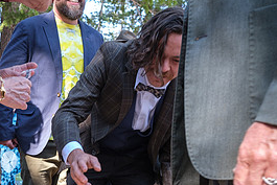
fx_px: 454
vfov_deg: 22.1
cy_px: 189
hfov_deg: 33.0
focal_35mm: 59
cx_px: 59
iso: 250
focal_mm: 18
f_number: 3.6
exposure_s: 1/70
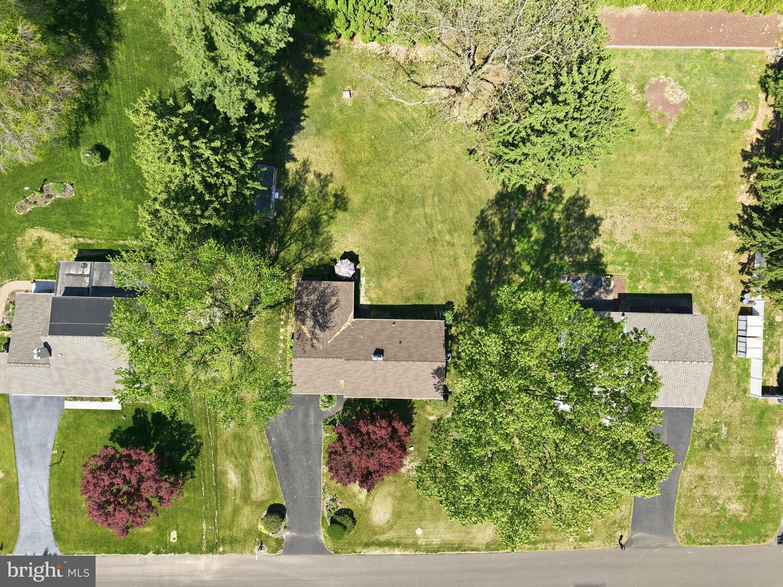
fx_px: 543
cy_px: 294
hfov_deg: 71.6
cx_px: 392
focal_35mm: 24
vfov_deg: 56.8
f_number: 1.8
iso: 100
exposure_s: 1/2000
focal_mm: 8.7
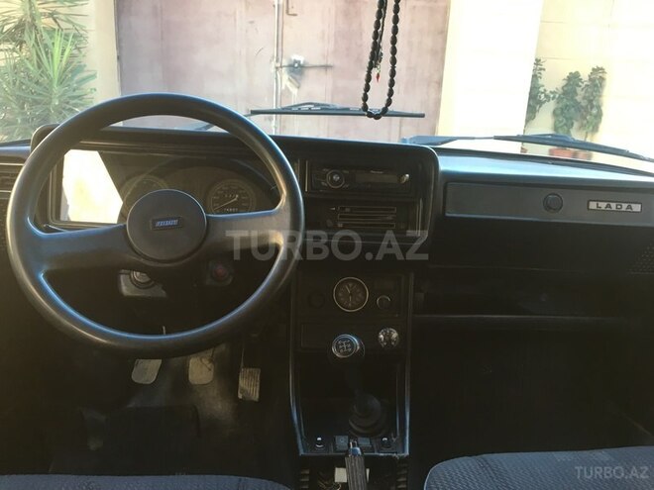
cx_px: 327
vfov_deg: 48.2
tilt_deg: -14.3
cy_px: 245
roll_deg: -1.8
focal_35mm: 29
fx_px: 548
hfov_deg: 61.7
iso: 25
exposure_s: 1/33
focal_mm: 4.15
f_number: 2.2
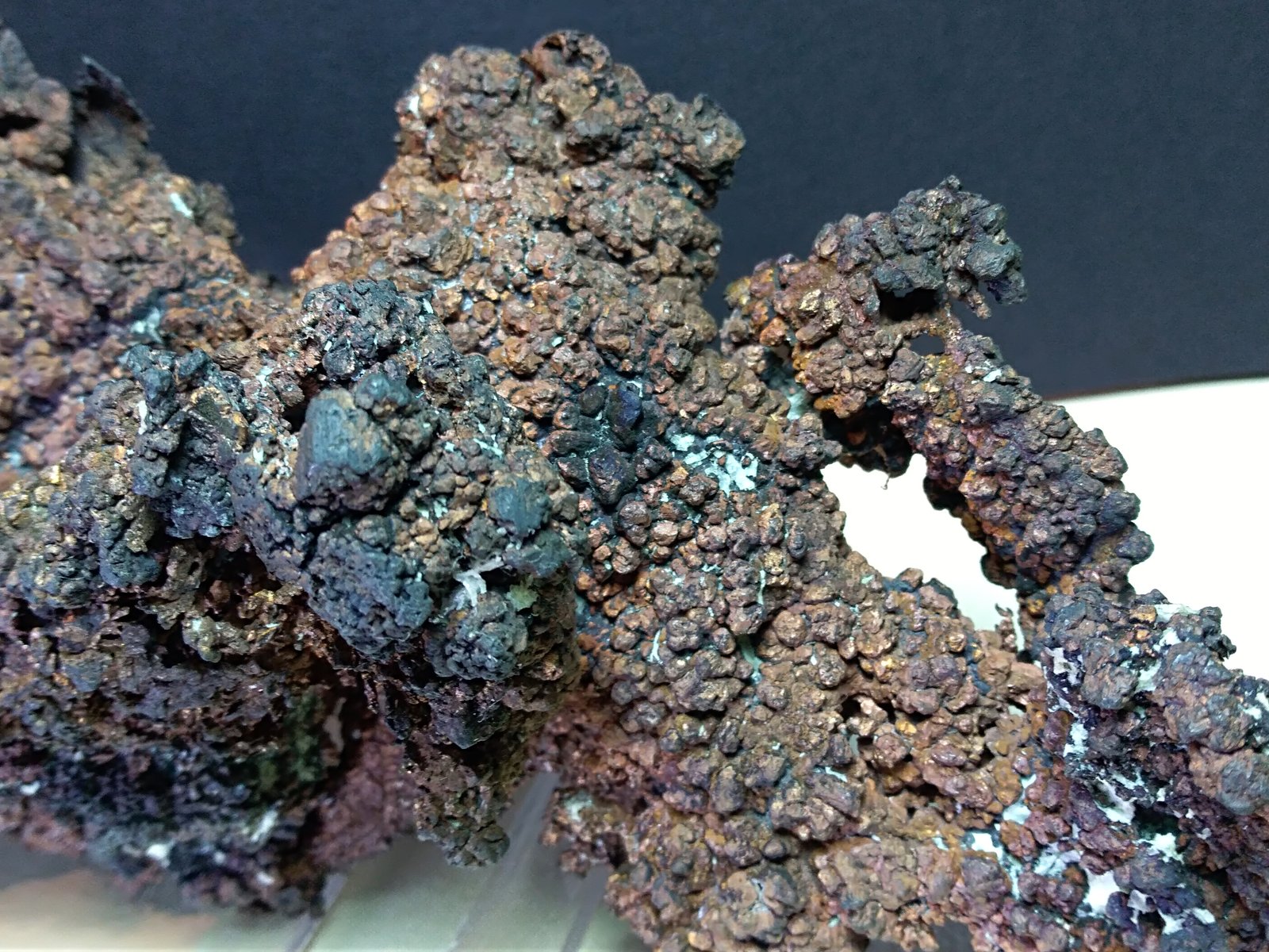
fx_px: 953
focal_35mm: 26
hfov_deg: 67.3
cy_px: 476
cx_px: 634
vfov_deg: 53.1
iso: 207
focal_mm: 3.54
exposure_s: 1/33.3
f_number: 2
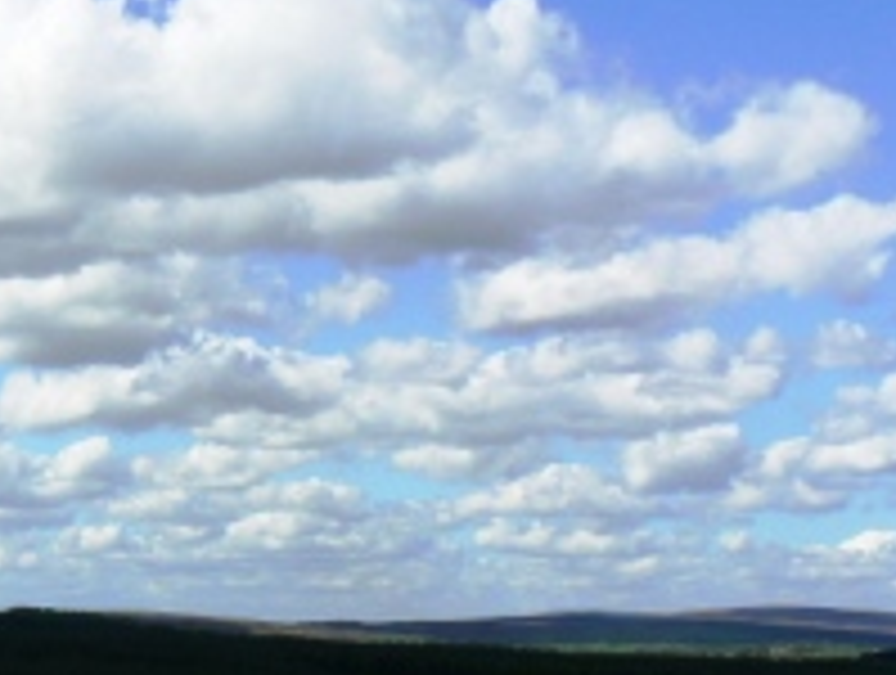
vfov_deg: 18.6
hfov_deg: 23.7
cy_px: 644
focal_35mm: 78
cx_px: -50
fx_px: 2023
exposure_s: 1/400
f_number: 8
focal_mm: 6
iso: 80
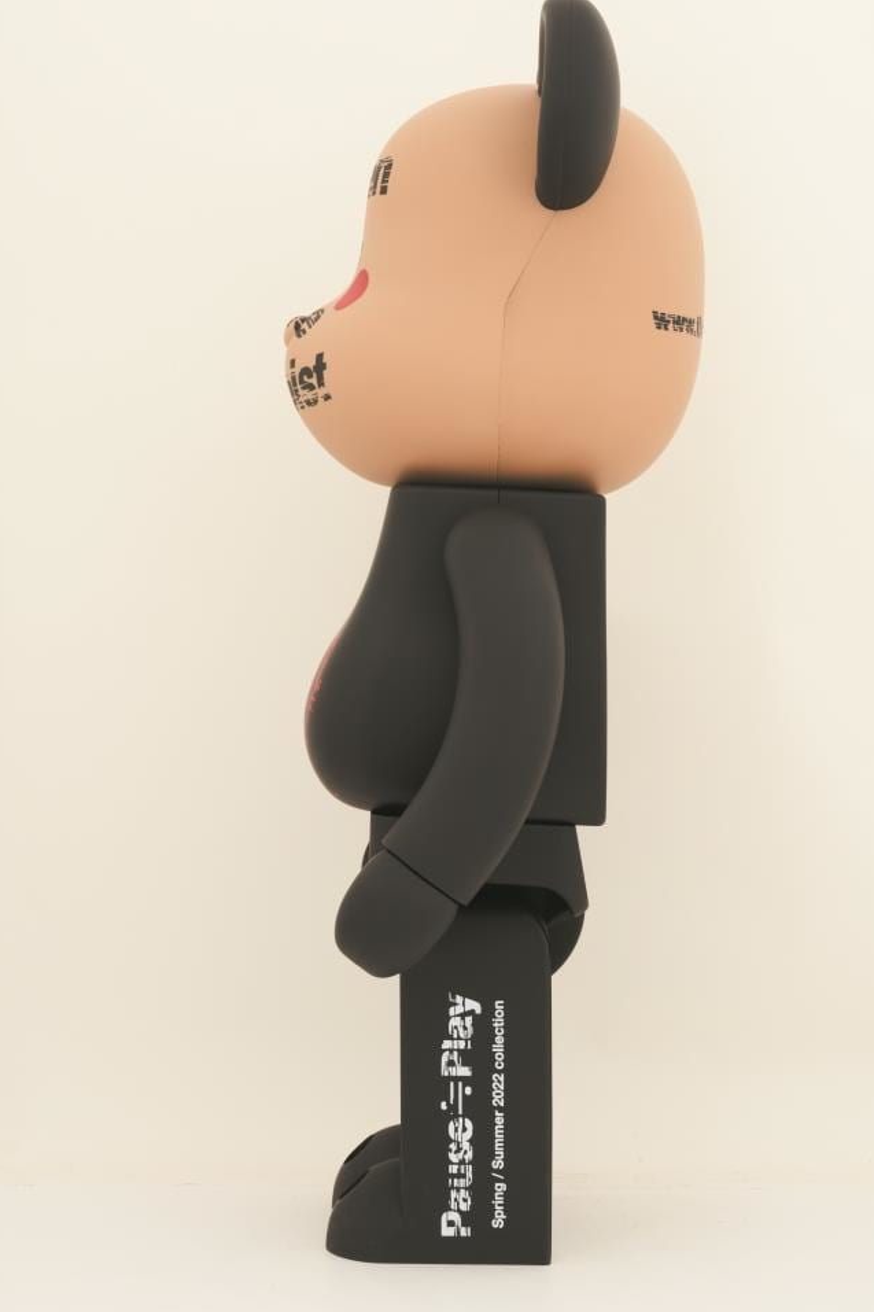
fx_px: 2732
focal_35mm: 75
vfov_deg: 27.0
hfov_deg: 18.2
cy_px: 635
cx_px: 440
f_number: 22
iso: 250
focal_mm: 70
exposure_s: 1/125
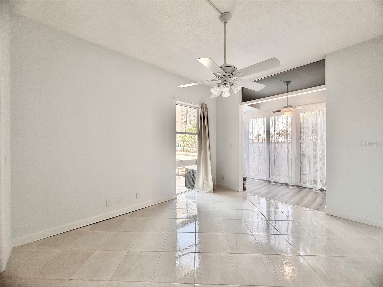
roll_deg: +0.3
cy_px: 144
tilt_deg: -0.2
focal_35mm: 14
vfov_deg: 85.7
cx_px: 192
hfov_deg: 102.1
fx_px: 155
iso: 160
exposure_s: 1/120
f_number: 2.2
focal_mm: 2.22
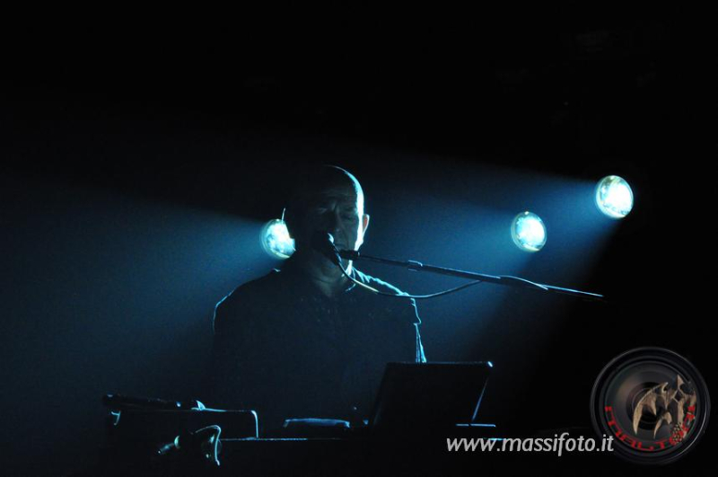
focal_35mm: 300
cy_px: 238
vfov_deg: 4.6
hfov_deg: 6.9
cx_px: 359
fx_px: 5975
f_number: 13
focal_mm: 200
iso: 3200
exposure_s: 1/180
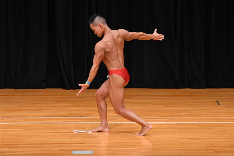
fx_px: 1852
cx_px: 117
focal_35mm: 285
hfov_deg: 7.2
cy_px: 78
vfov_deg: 4.8
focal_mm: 190
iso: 3200
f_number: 5.6
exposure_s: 1/400
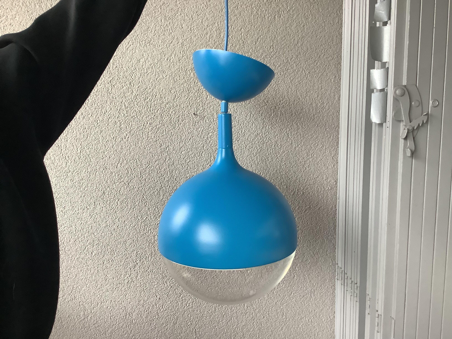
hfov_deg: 58.4
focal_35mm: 31
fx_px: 405
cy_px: 170
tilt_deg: -8.9
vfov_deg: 45.4
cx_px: 226
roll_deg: +0.7
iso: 160
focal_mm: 3.3
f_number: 2.4
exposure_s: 1/60
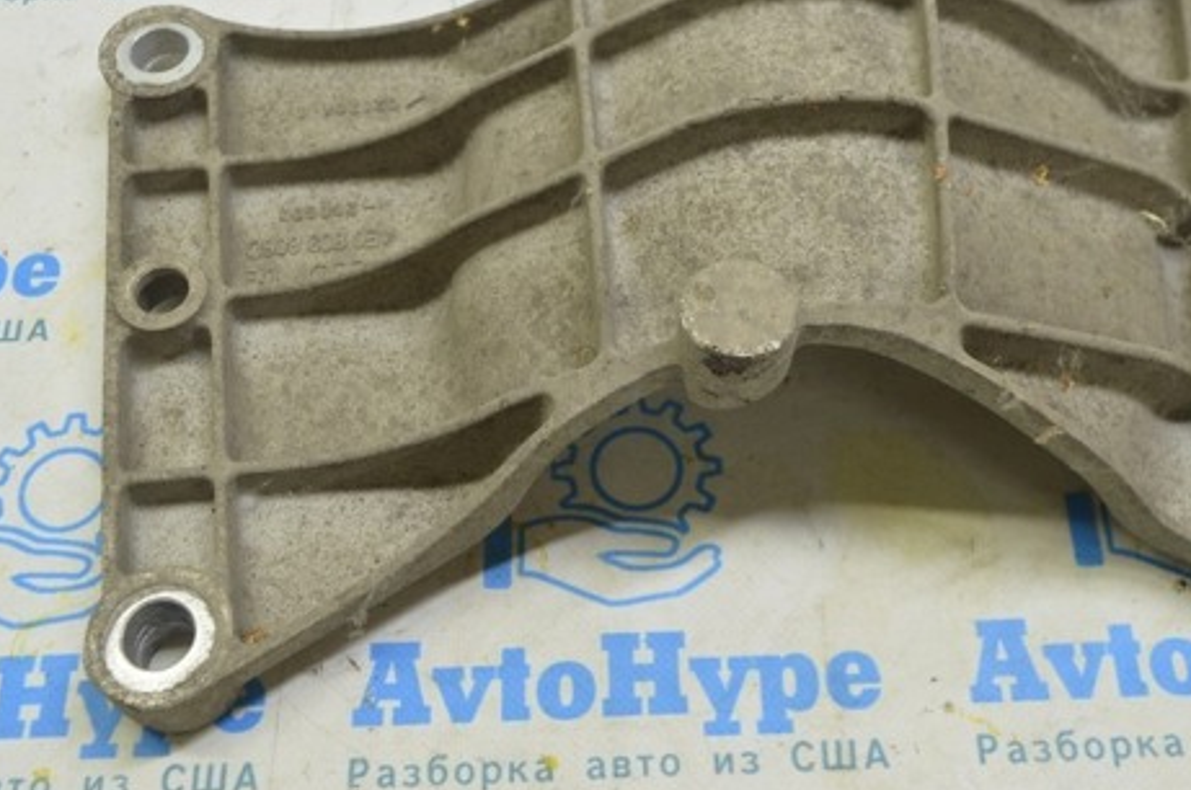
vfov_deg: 26.8
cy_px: 290
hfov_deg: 39.6
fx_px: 1652
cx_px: 615
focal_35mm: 50
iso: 400
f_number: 5.6
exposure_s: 1/20
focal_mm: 24
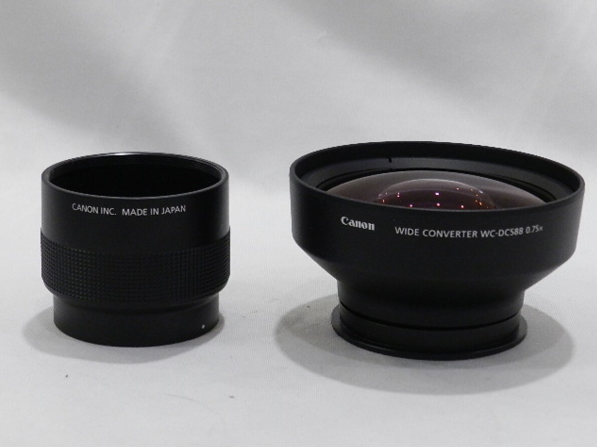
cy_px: 222
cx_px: 301
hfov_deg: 23.0
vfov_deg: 17.4
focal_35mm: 85
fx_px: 1466
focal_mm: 14.9
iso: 800
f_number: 4.4
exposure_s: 1/80
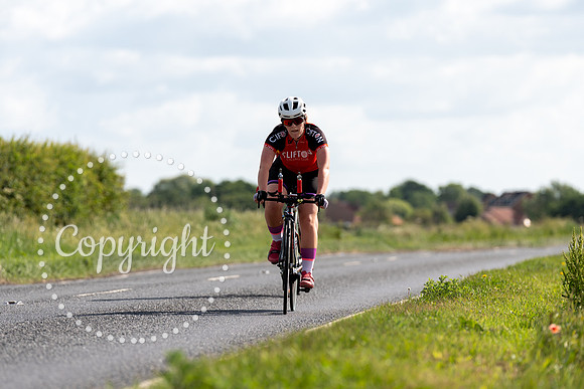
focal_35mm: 200
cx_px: 292
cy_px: 194
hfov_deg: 10.3
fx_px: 3245
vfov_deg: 6.9
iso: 100
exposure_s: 1/1000
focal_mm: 200
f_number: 4
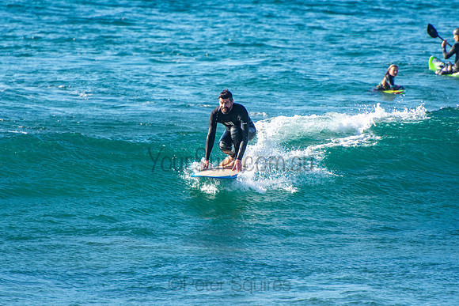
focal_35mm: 600
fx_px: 7651
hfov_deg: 3.4
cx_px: 230
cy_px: 153
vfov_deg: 2.3
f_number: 5.6
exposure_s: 1/1250
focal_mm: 400
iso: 450
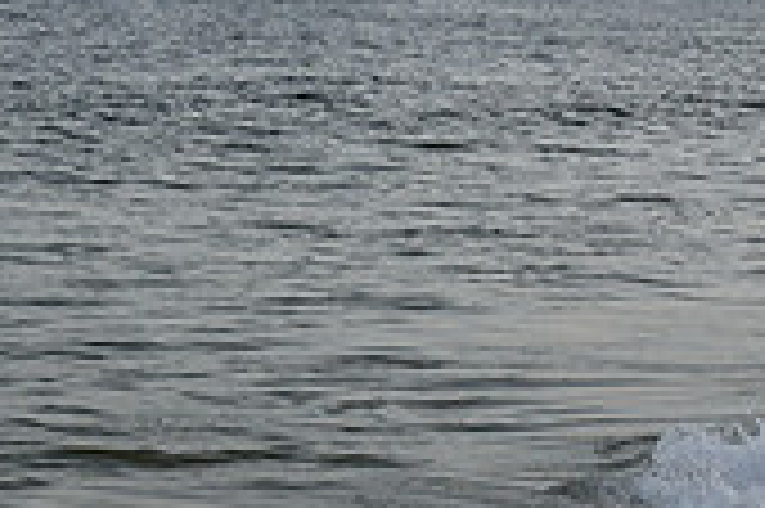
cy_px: 461
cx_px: 576
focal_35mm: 164
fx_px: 3482
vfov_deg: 8.3
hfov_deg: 12.5
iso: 400
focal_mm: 32
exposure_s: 1/125
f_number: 5.6
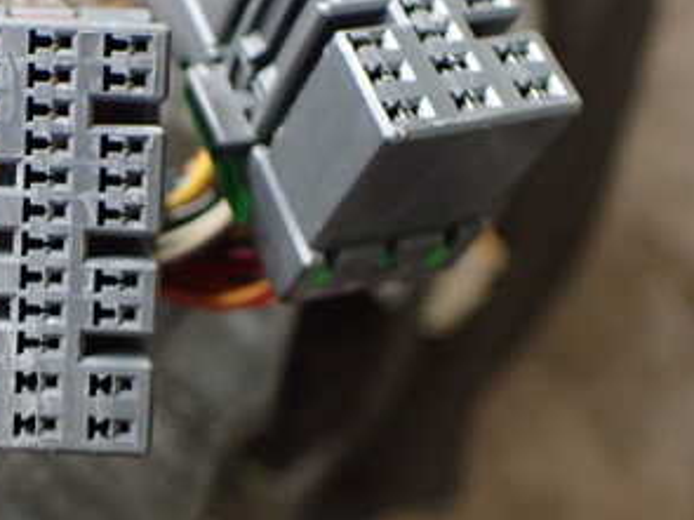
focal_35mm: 61
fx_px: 1222
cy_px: 167
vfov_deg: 23.9
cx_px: -7
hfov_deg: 29.5
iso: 800
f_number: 2.3
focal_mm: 5.4
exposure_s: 1/125
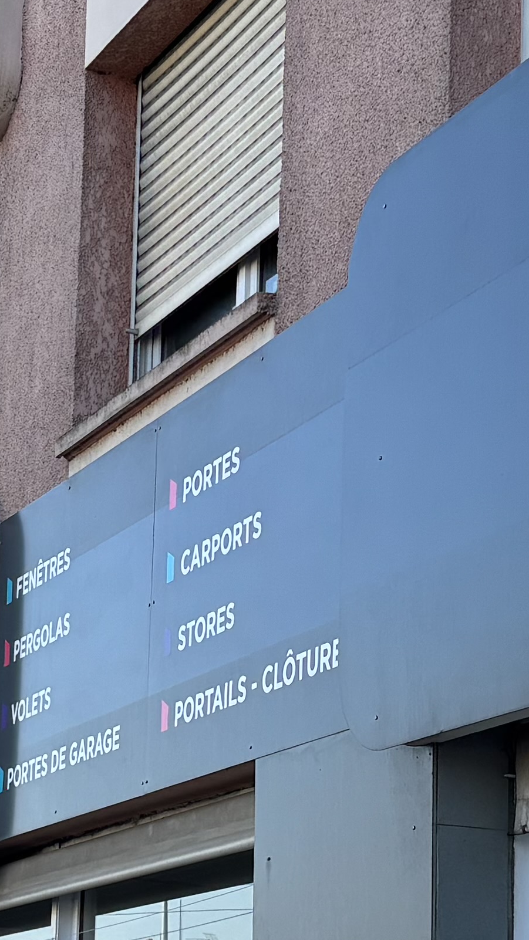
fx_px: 2519
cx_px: 272
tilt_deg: +9.7
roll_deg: -1.5
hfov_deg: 12.0
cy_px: 657
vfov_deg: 21.0
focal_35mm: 101
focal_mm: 5.96
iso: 50
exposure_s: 1/1477
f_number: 1.6
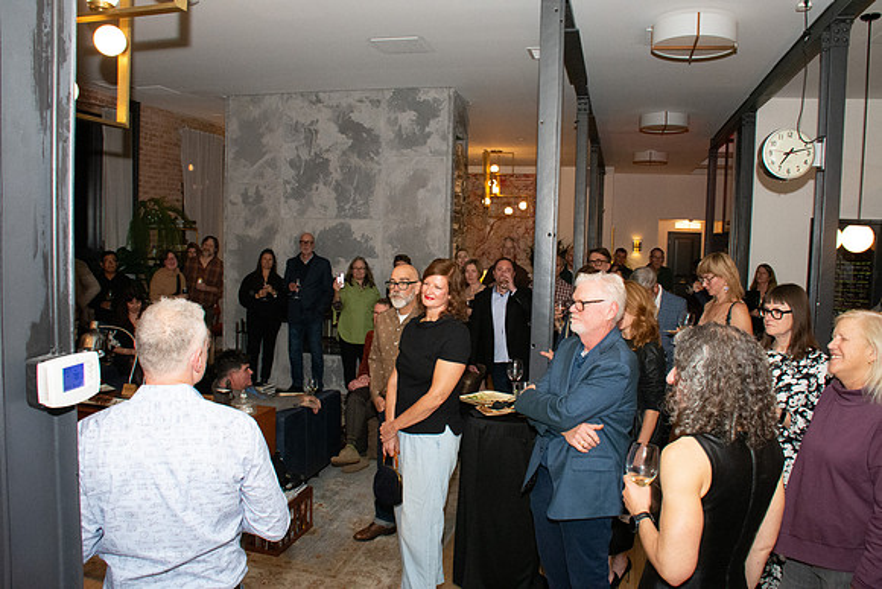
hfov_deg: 67.4
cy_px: 294
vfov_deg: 48.0
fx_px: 662
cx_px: 441
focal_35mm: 27
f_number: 9
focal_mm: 18
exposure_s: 1/100
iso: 5000
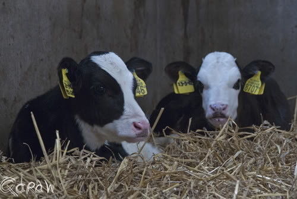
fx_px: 1239
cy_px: 100
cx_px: 148
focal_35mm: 150
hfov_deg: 13.7
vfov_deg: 9.2
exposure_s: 1/15
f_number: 5.6
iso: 1600
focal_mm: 100
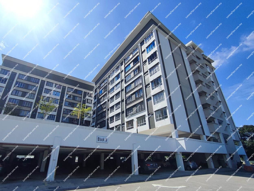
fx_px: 117
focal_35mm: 16
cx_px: 127
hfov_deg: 94.5
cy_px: 96
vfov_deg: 78.1
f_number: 2.2
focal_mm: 1.65
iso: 50
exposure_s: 1/1882
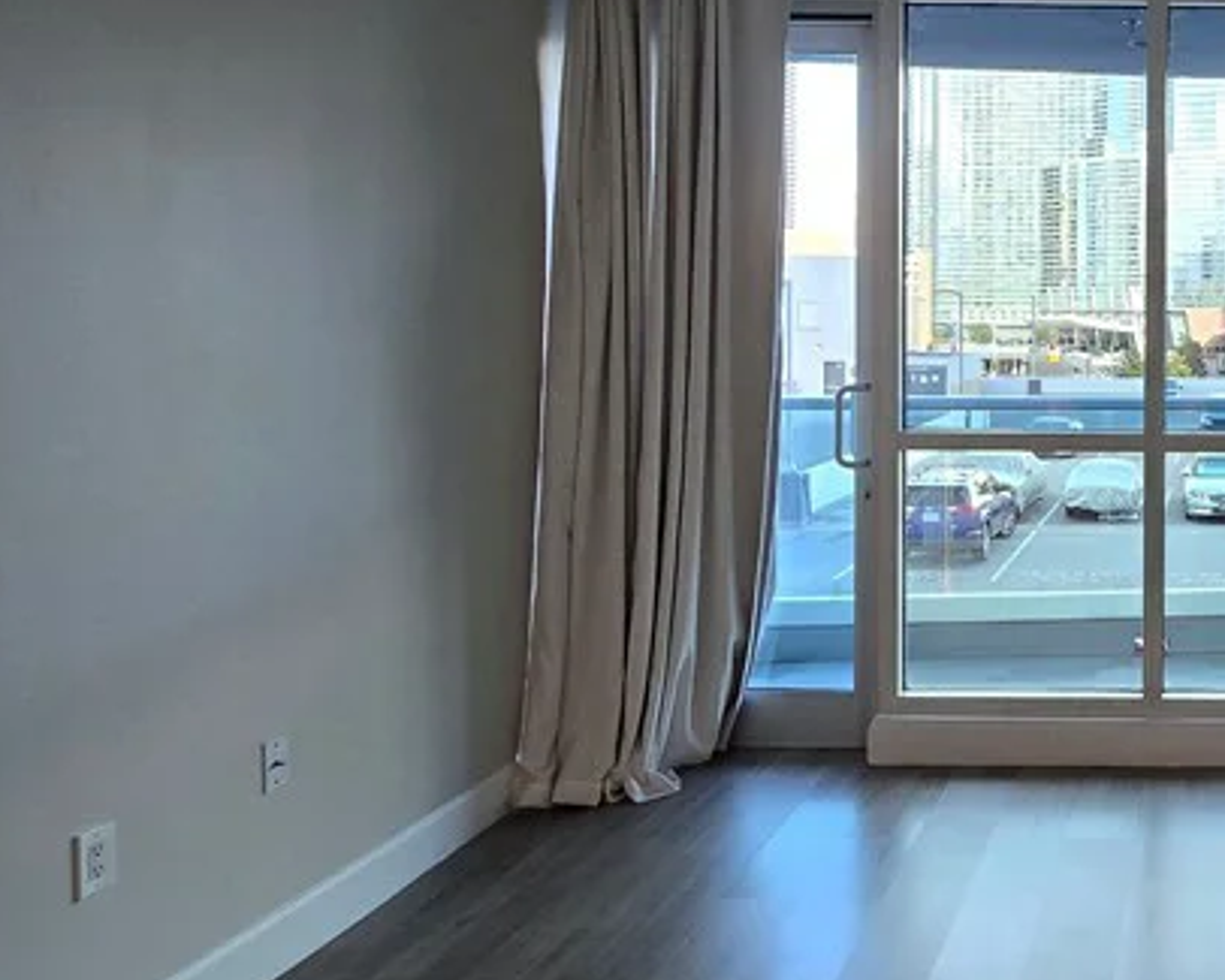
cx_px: 1216
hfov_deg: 46.8
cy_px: 320
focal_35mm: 32
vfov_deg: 45.1
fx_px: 1160
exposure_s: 1/60
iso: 125
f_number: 2.2
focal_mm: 2.2
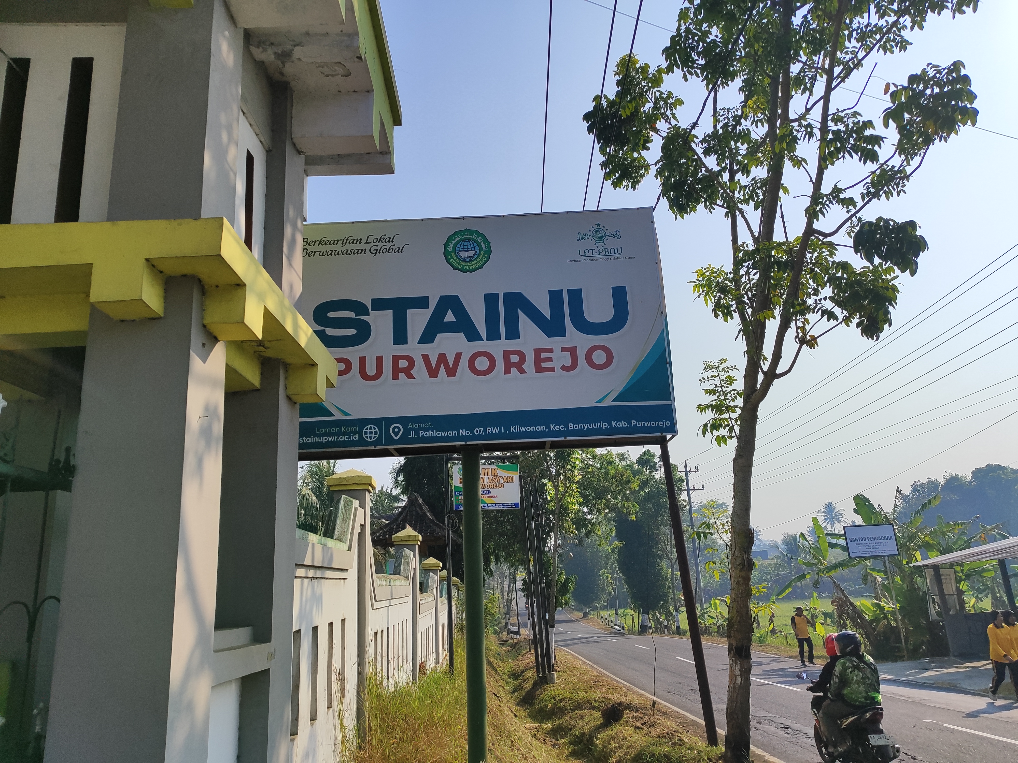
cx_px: 509
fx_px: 706
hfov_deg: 71.6
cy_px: 382
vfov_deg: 56.8
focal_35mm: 24
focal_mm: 5.89
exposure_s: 1/2247
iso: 50
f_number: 1.89
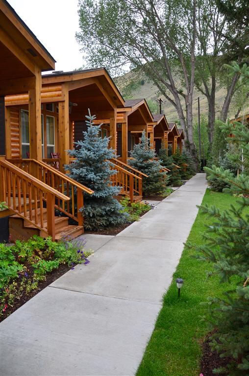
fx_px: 282
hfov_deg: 47.7
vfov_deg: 67.5
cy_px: 188
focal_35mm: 27
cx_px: 124
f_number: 5.6
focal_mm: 18
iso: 200
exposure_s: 1/125
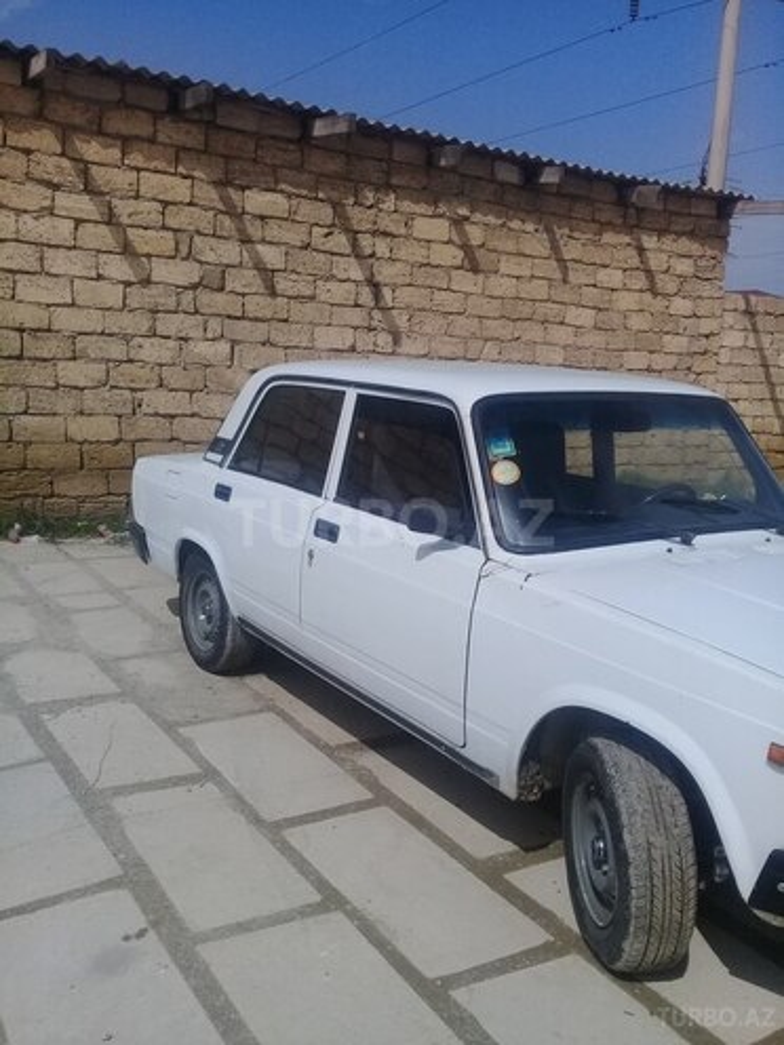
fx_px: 936
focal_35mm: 31
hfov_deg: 45.4
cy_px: 522
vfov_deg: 58.4
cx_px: 392
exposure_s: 1/4237
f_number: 2.2
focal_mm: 3.3
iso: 50
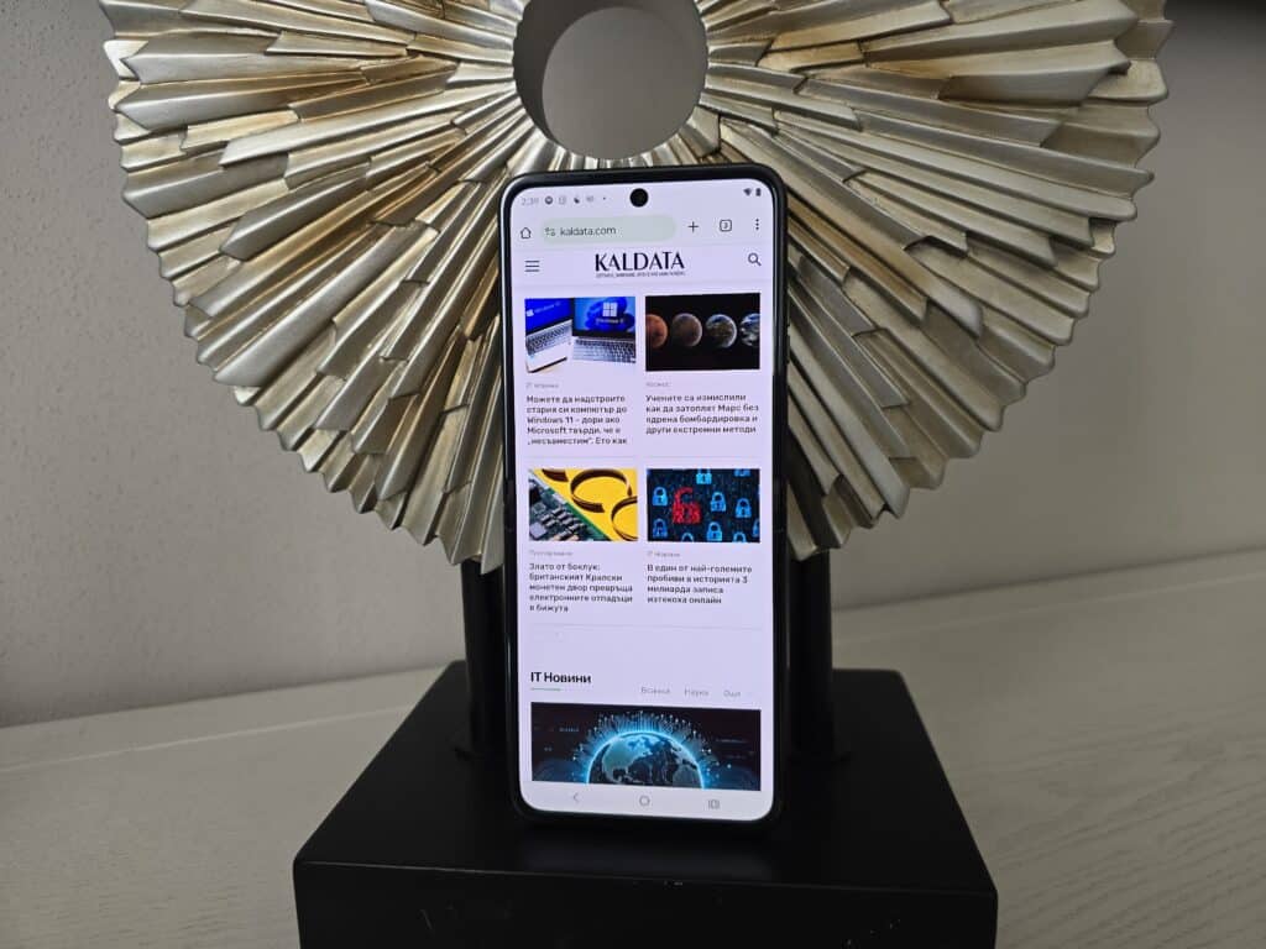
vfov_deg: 58.9
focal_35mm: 23
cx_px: 633
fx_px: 841
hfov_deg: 73.9
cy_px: 474
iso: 320
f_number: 1.7
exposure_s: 1/120
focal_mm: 6.3
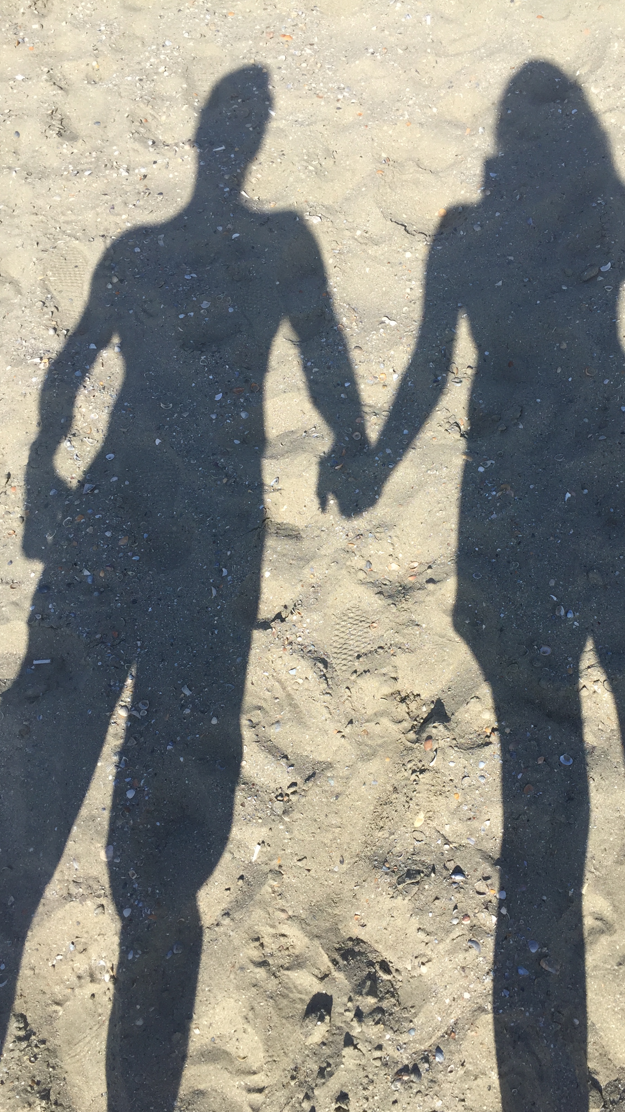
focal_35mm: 32
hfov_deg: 36.5
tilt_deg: -55.7
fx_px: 943
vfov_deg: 61.0
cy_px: 562
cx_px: 382
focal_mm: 4.15
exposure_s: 1/1980
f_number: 2.2
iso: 32
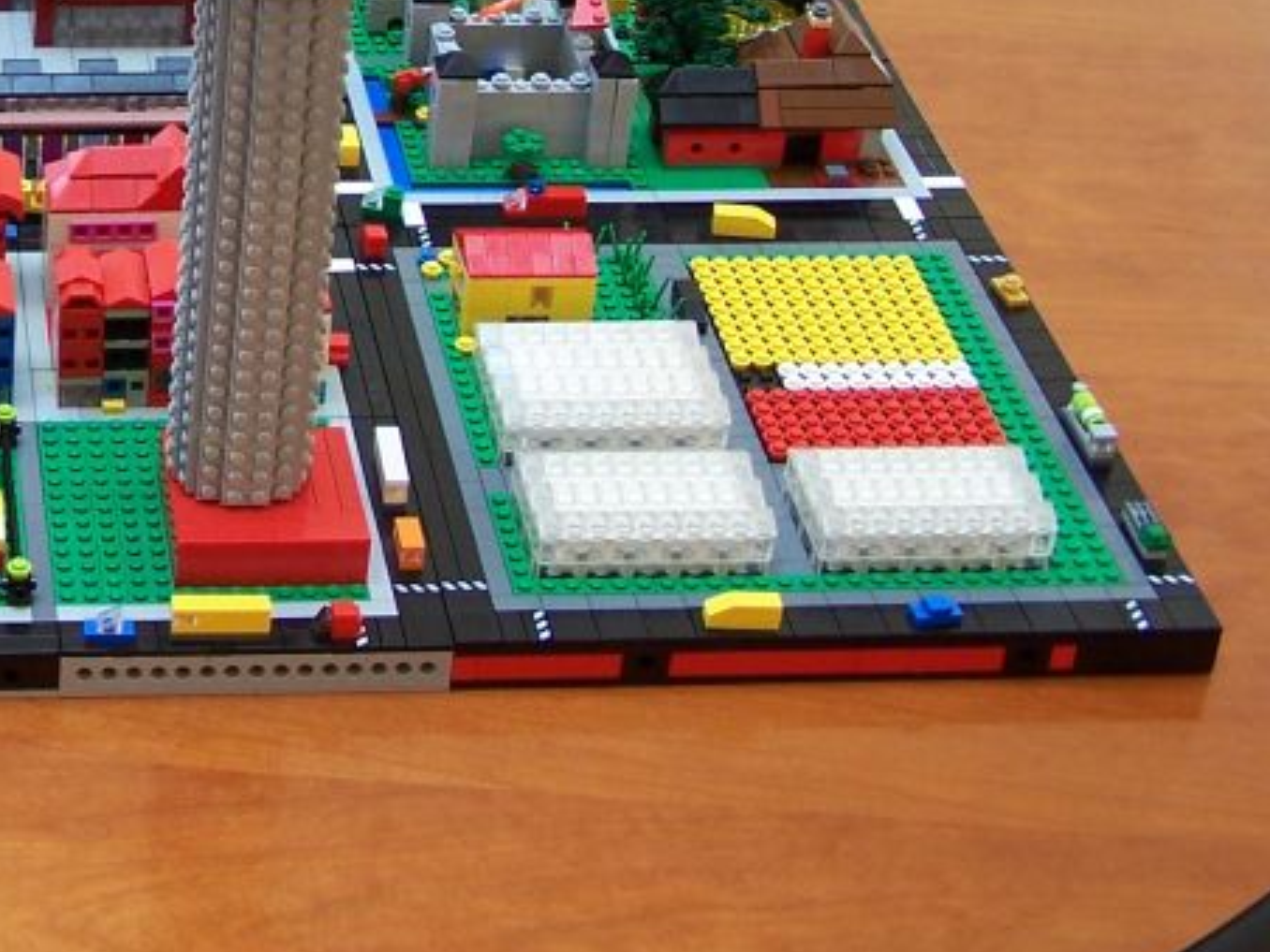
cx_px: -118
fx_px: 3155
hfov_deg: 21.6
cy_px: 76
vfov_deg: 16.9
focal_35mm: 86
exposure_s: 1/15
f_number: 2.8
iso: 80
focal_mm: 6.3
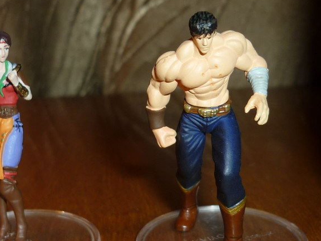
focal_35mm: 61
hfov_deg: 31.6
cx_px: 124
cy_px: 144
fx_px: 566
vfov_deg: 24.0
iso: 100
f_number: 2.8
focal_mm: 5.5
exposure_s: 1/30
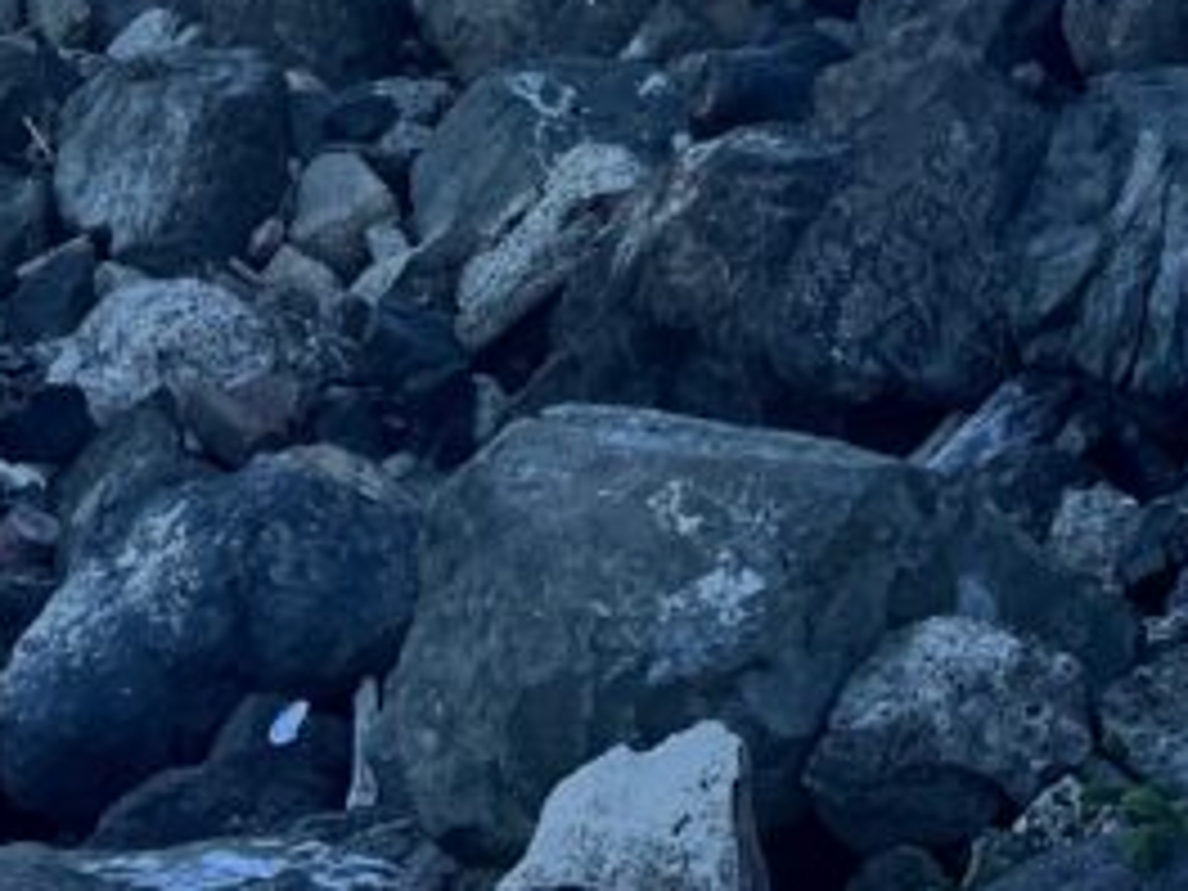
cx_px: 202
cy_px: -608
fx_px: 3466
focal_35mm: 101
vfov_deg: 13.4
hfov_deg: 19.2
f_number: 1.6
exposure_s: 1/1802
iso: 50
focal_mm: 5.1
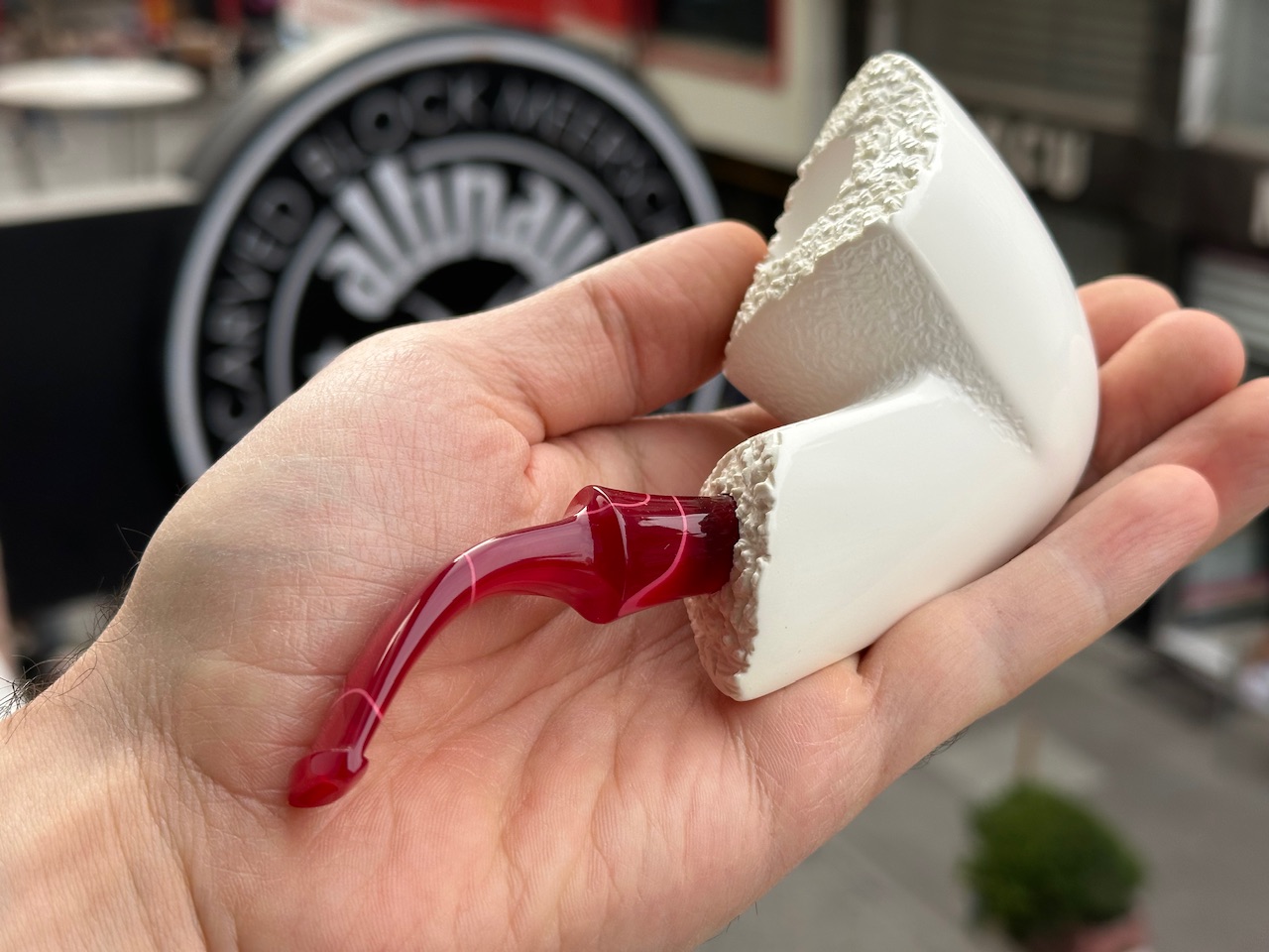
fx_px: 1760
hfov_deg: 39.7
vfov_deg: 30.3
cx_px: 634
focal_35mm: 48
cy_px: 476
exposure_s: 1/944
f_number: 1.78
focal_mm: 6.86
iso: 64
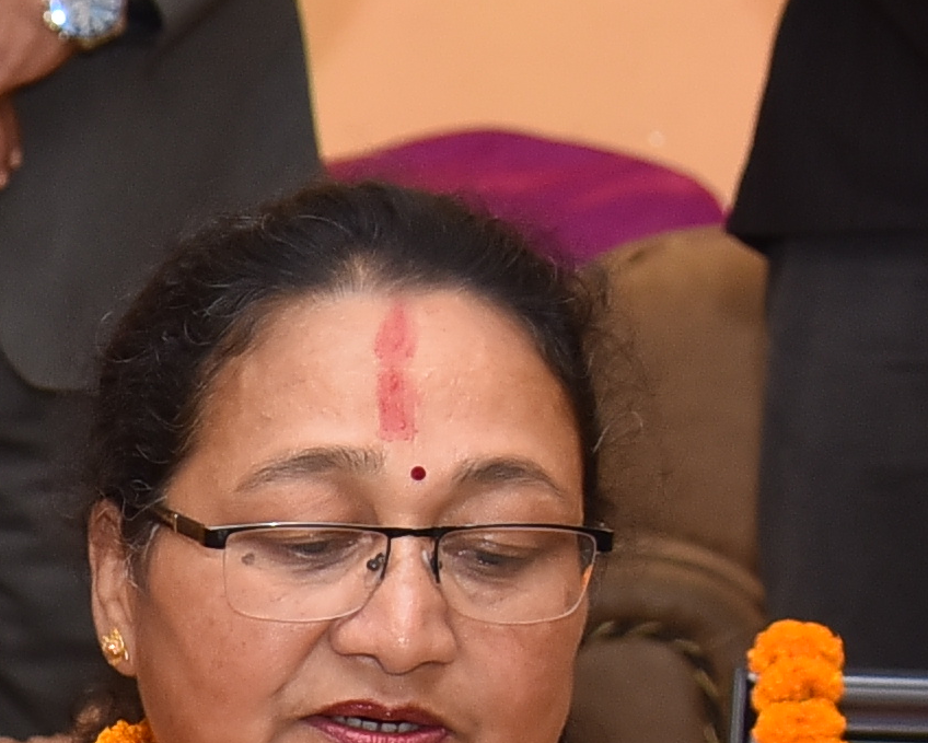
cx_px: -1749
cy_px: 1001
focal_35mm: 253
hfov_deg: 6.9
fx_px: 6951
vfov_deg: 6.1
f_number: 4
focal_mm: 38
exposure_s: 1/200
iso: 800
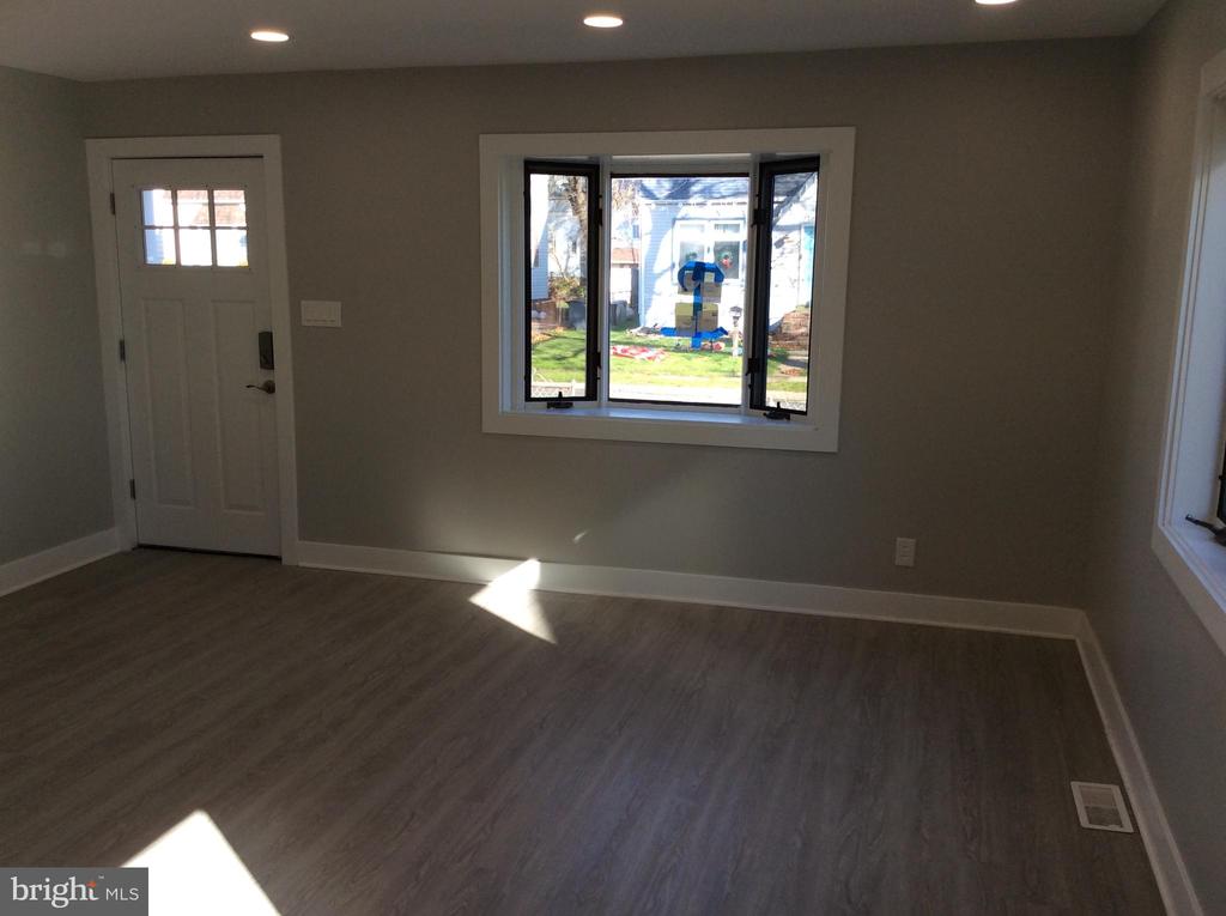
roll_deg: -0.1
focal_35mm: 32
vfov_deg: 44.1
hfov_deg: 56.9
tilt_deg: -10.0
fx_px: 1132
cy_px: 458
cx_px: 613
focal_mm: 3.3
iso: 32
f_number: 2.4
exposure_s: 1/161
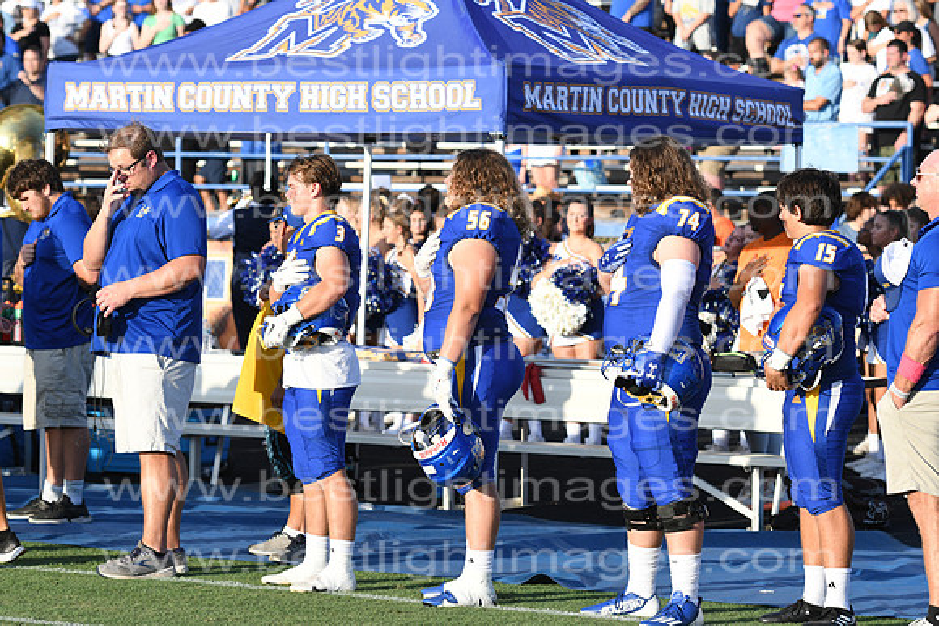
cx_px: 470
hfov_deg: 12.2
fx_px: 4383
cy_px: 313
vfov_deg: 8.2
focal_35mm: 168
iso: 100
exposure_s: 1/500
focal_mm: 112
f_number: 5.6
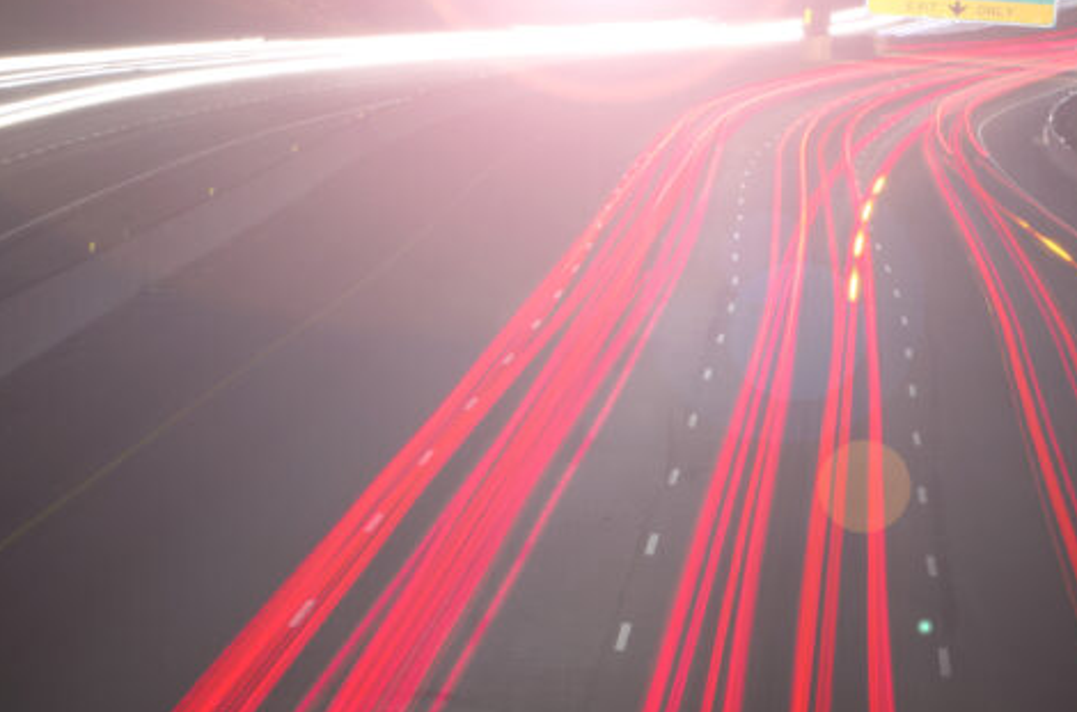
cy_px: 634
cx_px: 928
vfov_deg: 6.0
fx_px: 6835
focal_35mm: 229
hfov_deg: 9.0
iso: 320
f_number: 22
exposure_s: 30
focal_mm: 70
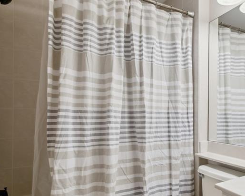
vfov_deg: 50.9
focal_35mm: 28
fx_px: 203
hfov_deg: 58.6
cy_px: 124
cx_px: 186
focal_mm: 10
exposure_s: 1/8
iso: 100
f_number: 7.1
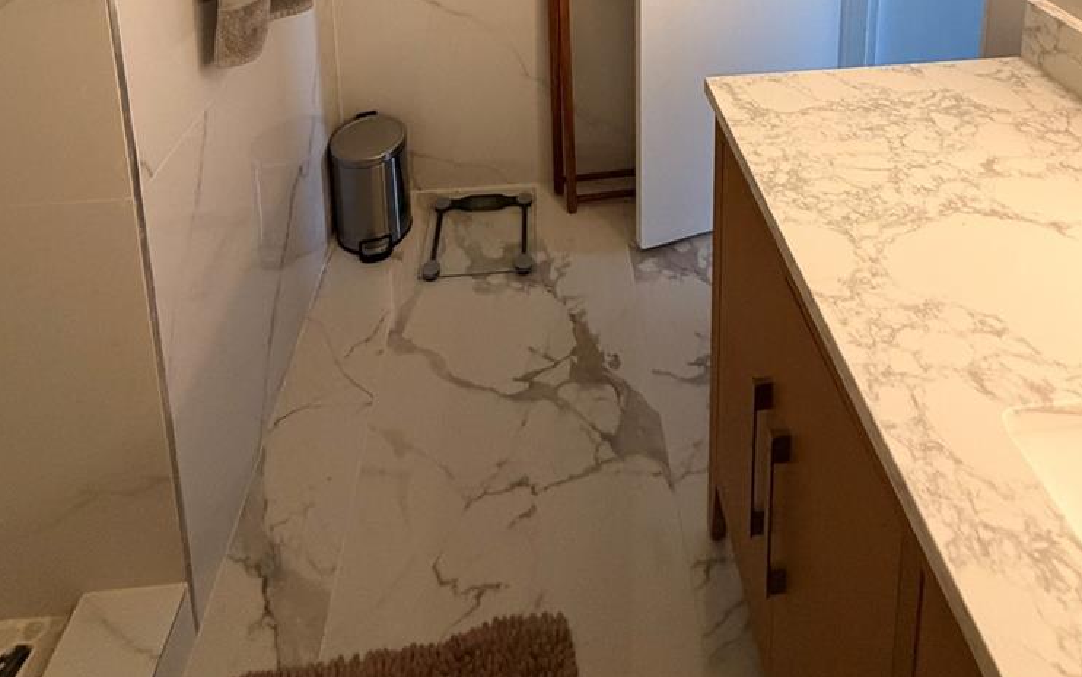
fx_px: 708
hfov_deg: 74.7
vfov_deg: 36.1
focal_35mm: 24
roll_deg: +0.0
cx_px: 580
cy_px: -181
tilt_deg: -9.5
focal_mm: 2.22
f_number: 2.2
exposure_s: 1/60
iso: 400
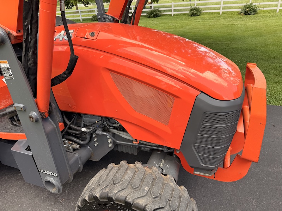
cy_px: 106
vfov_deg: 56.8
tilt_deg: -24.7
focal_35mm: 24
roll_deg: +3.5
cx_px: 141
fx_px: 196
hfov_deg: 71.6
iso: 80
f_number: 1.78
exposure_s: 1/607
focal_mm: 6.76
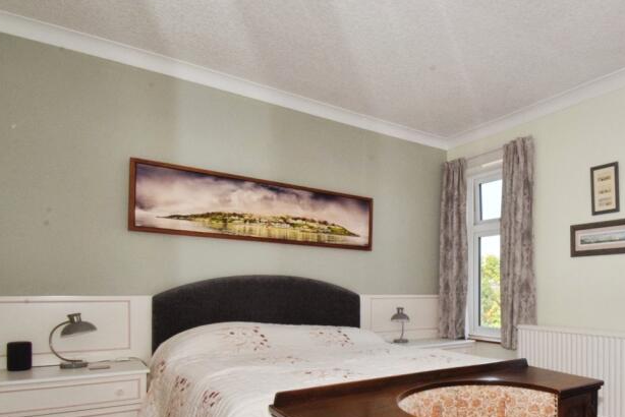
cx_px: 489
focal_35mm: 25
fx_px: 434
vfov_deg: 49.8
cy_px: 299
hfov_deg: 65.8
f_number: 22
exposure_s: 1/60
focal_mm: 10
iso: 1000
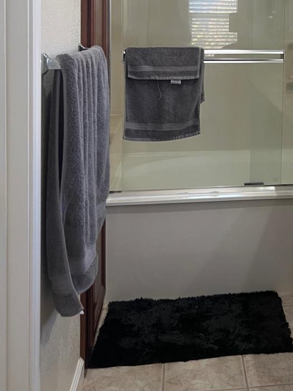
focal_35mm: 56
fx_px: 632
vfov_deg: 32.8
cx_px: 288
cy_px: 50
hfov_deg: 25.0
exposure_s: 1/60
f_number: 1.5
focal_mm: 5.7
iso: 80
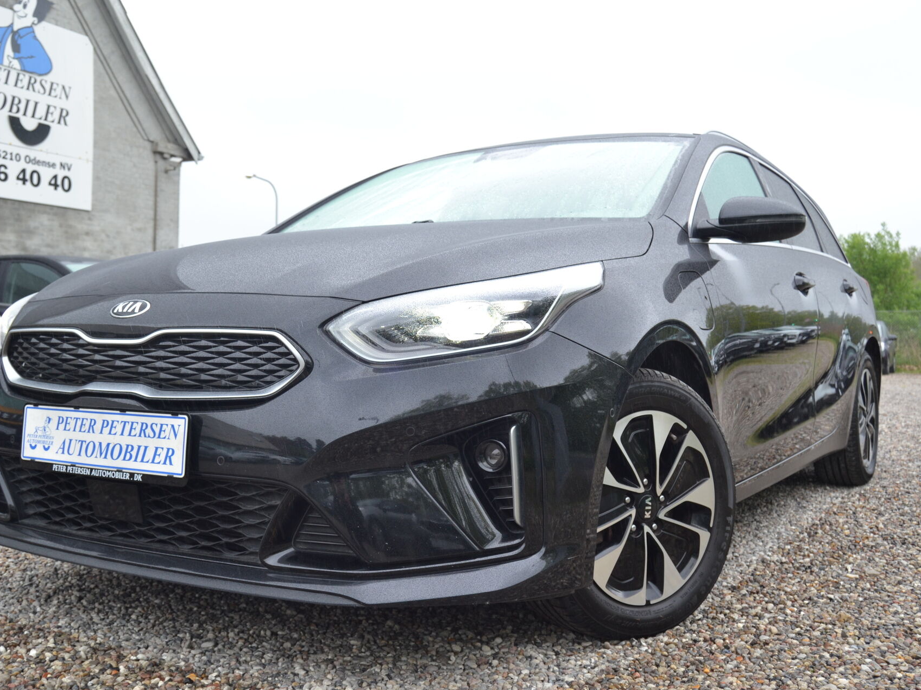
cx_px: 430
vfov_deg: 38.1
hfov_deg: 49.5
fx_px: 999
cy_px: 346
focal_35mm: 38
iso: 220
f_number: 5.6
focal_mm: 23
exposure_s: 1/125
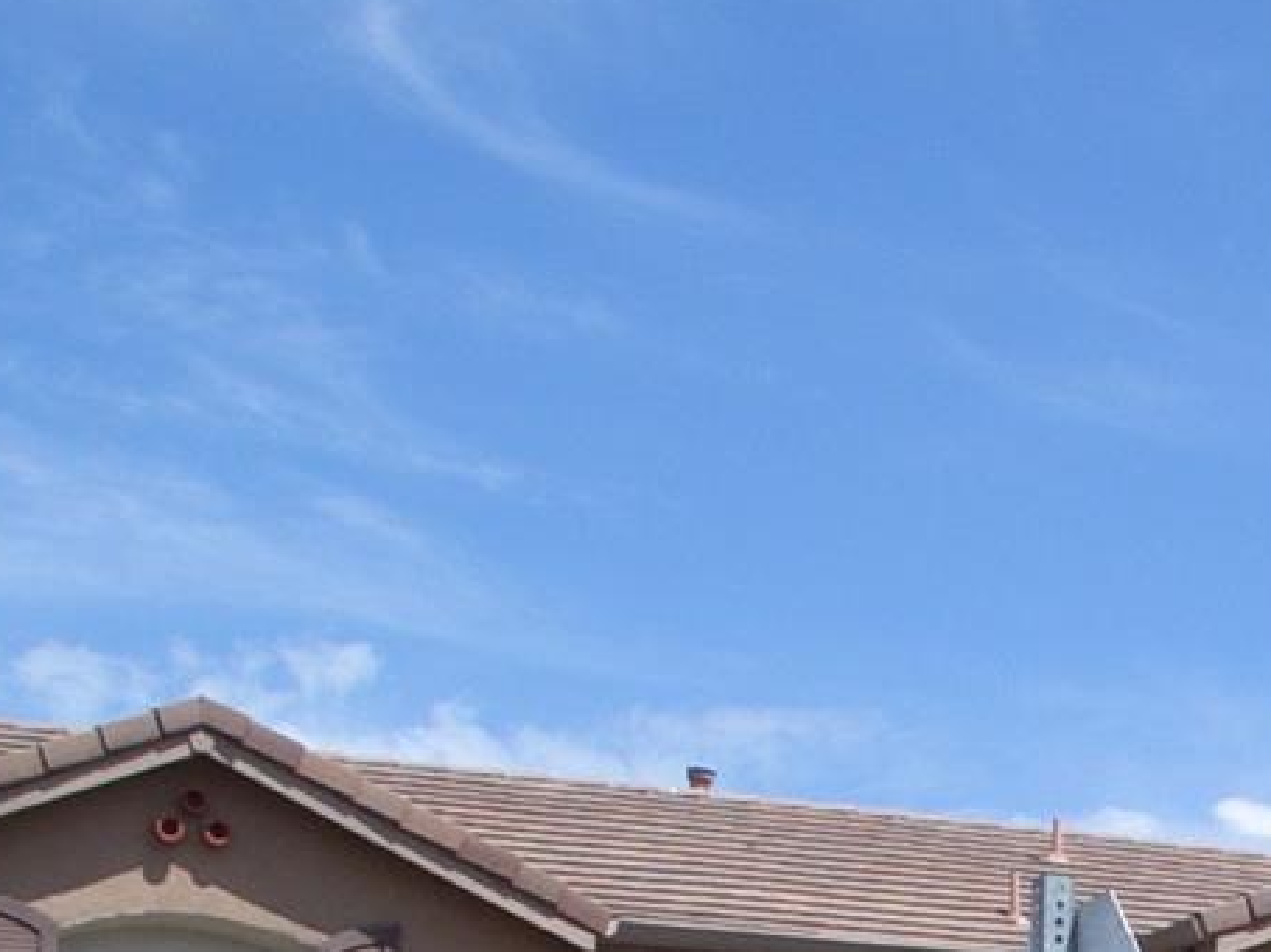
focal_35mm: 109
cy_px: 1554
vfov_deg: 12.7
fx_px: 4000
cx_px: 1481
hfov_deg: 17.3
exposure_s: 1/500
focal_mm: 7.1
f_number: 4.5
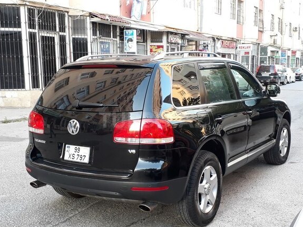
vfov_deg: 45.4
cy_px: 120
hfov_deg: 58.4
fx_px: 271
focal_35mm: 31
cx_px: 153
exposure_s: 1/33
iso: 50
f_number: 1.9
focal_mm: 3.6
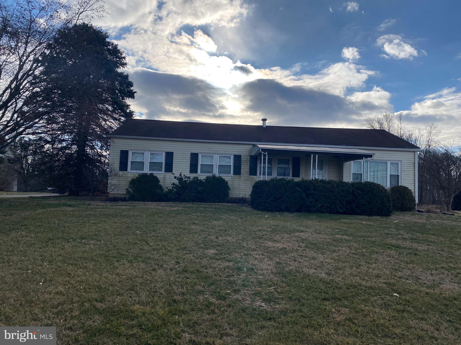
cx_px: 230
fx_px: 346
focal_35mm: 26
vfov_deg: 53.1
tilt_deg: +3.9
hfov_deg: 67.3
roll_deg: -2.1
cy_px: 172
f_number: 1.8
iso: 32
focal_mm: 4.25
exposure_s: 1/4831
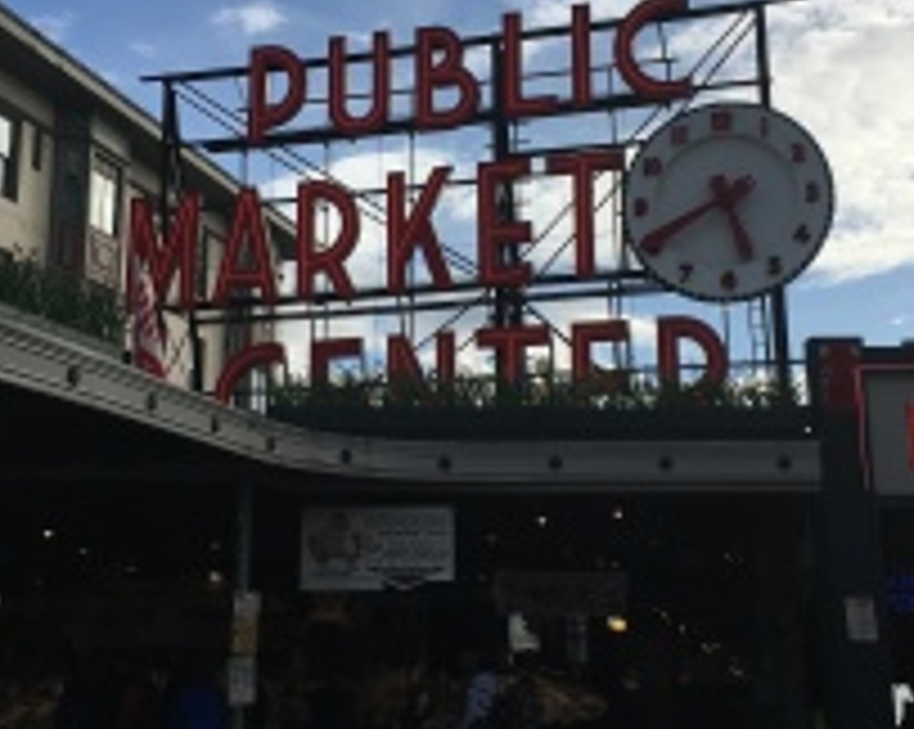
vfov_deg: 29.6
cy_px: 302
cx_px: 428
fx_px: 1378
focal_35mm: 51
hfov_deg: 36.7
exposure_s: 1/2959
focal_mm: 4.15
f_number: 2.2
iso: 25
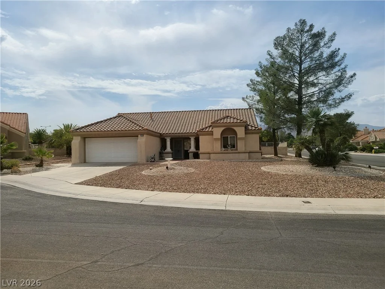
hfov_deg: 67.3
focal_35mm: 26
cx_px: 192
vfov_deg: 53.1
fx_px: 289
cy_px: 144
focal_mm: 5.4
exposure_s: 1/6371
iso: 40
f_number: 1.8
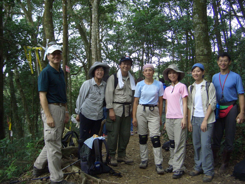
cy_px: 92
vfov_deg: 36.8
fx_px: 276
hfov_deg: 47.9
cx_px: 122
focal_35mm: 39
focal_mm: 8
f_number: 2.8
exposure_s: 1/125
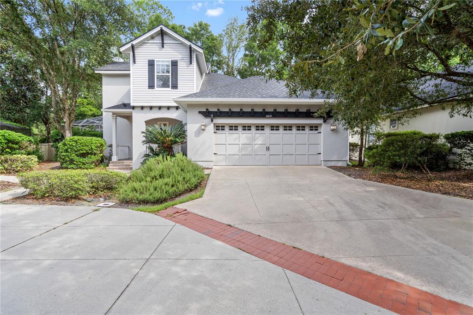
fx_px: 223
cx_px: 236
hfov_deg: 93.3
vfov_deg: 70.4
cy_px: 158
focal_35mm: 17
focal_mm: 17
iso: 250
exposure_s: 1/10
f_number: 14
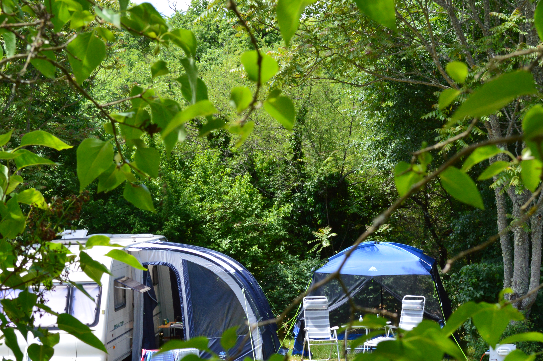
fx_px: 995
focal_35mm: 66
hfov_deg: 30.4
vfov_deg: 20.4
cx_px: 202
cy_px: 280
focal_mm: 26
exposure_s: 1/125
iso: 400
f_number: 9
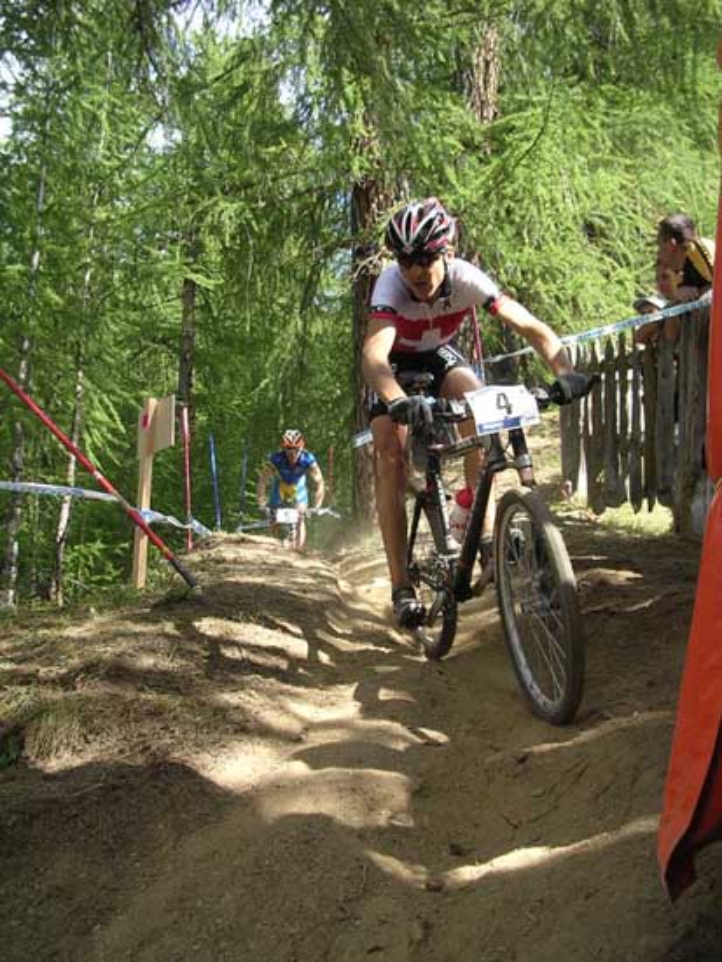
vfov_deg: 49.0
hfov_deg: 37.7
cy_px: 481
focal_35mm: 38
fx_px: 1056
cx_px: 361
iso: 100
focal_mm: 5.8
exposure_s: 1/184
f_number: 2.8
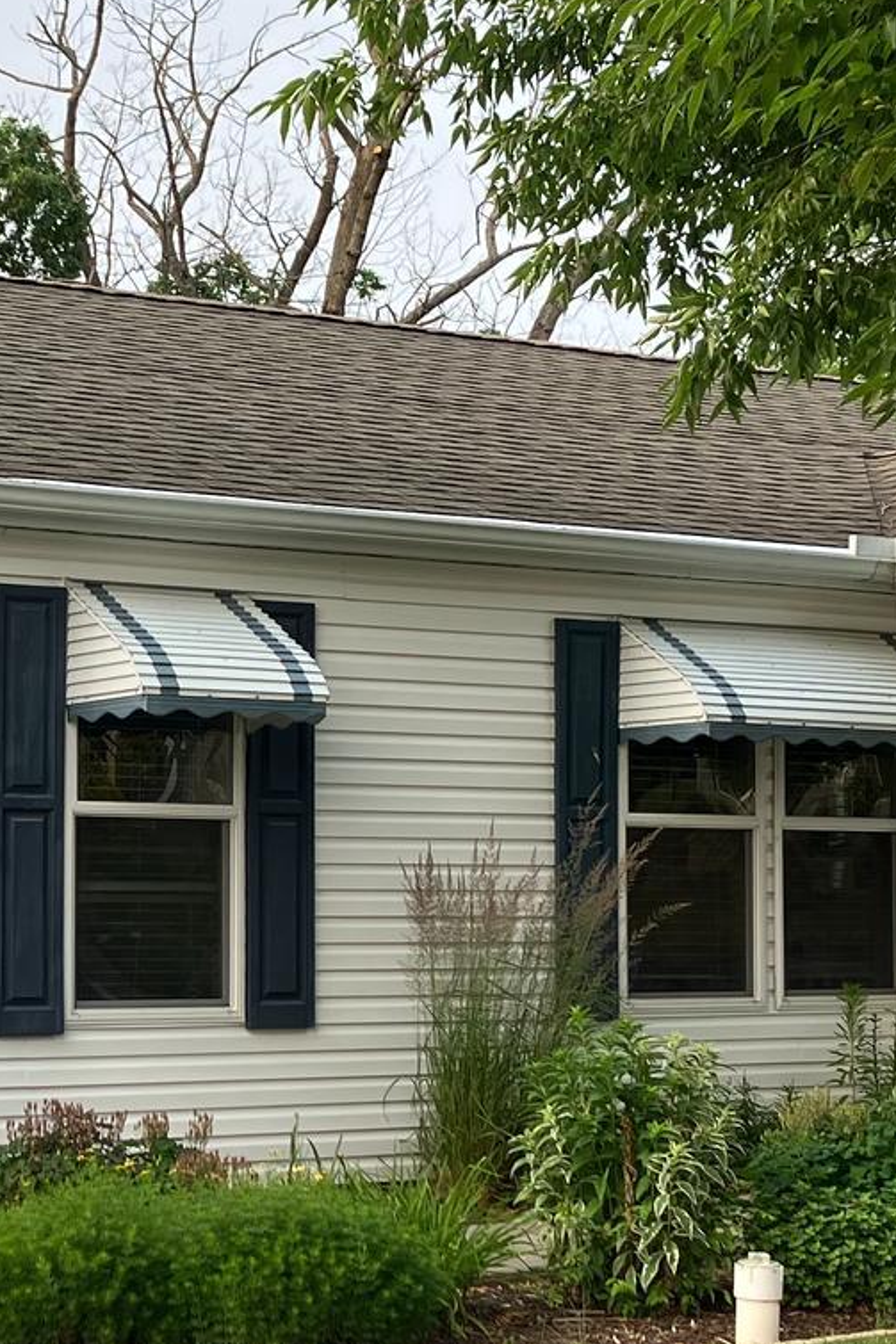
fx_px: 2950
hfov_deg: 16.9
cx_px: 21
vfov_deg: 25.7
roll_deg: -0.3
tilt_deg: +4.4
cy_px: 773
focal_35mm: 79
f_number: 1.8
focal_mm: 3.99
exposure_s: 1/382
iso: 32
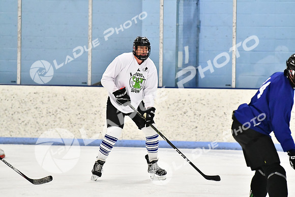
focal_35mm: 270
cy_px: 98
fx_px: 2213
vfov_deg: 5.1
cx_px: 148
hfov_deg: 7.6
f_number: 3.2
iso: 6400
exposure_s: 1/1250
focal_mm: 180
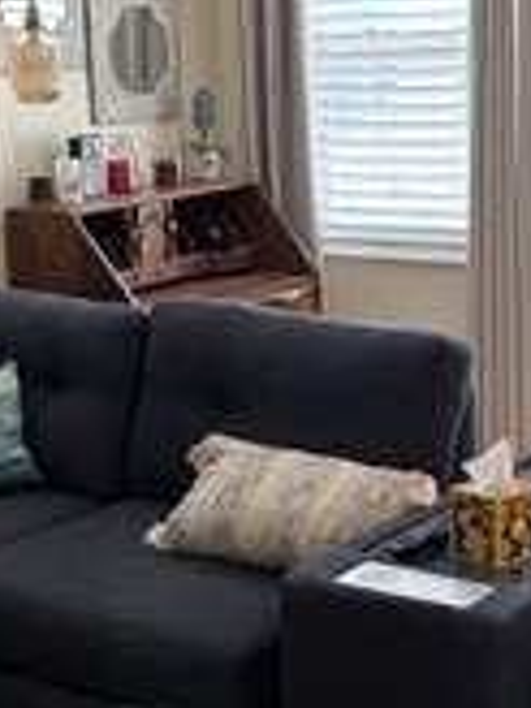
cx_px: 294
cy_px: 352
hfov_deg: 19.4
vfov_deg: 25.7
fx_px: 1554
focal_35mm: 76
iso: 160
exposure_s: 1/60
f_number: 1.6
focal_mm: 5.96
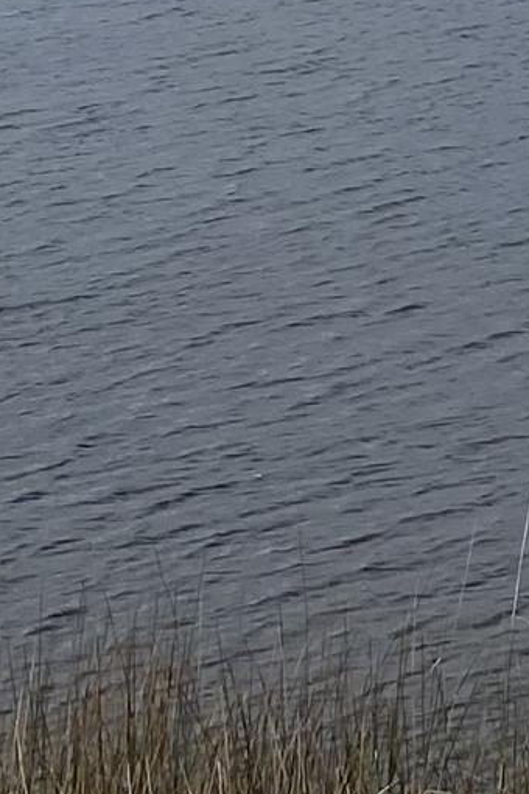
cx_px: 876
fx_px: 3504
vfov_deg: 11.6
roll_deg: -0.3
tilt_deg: +8.9
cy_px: -808
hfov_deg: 8.4
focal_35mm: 159
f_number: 1.8
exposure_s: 1/6098
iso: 32
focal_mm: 4.25
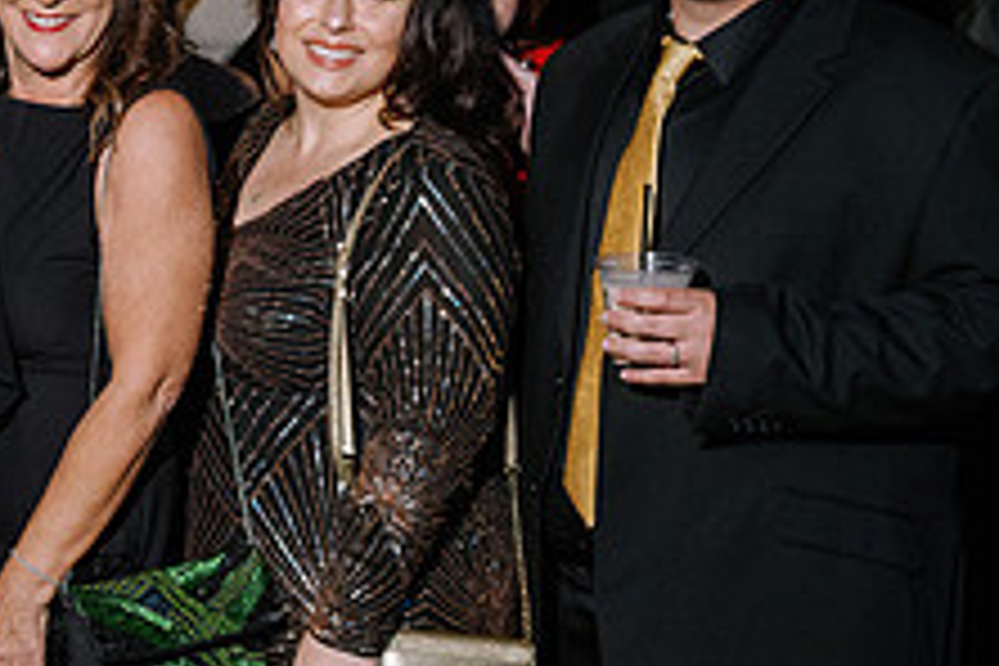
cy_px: 313
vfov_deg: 14.7
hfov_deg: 20.5
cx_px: -198
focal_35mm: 93
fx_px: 2581
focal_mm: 35
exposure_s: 1/100
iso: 800
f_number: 4
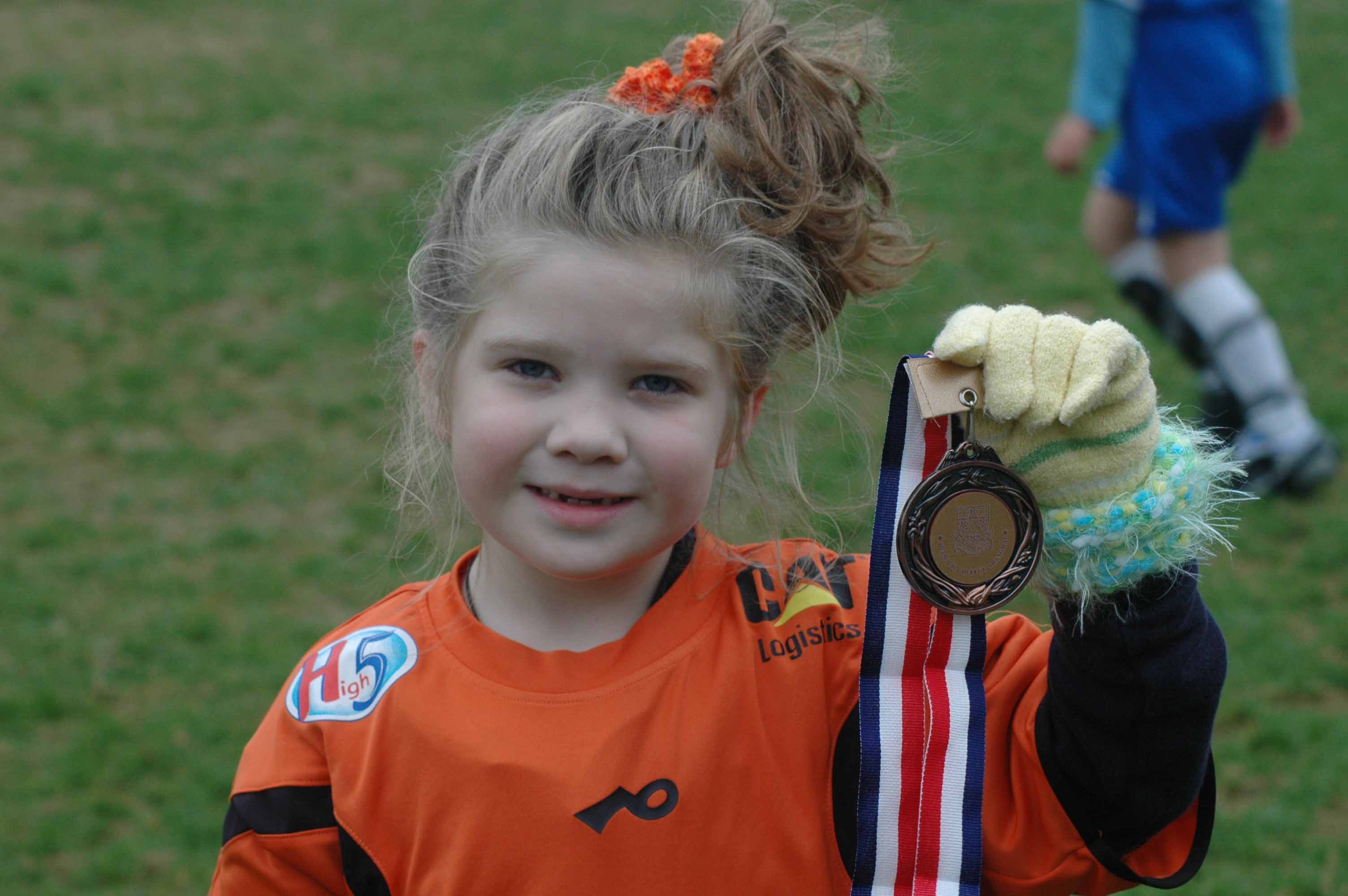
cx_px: 674
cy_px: 448
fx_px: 3928
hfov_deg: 19.5
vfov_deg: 13.0
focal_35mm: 105
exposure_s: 1/200
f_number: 7.1
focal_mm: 70
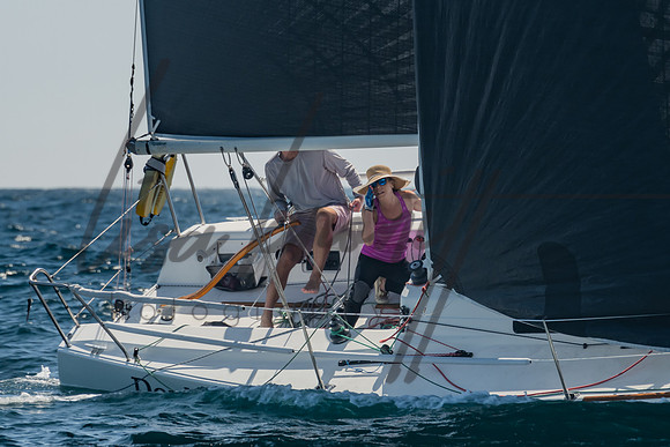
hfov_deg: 4.6
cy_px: 129
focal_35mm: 446
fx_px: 8310
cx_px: 294
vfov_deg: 3.1
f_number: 6.3
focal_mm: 200
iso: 160
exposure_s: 1/320
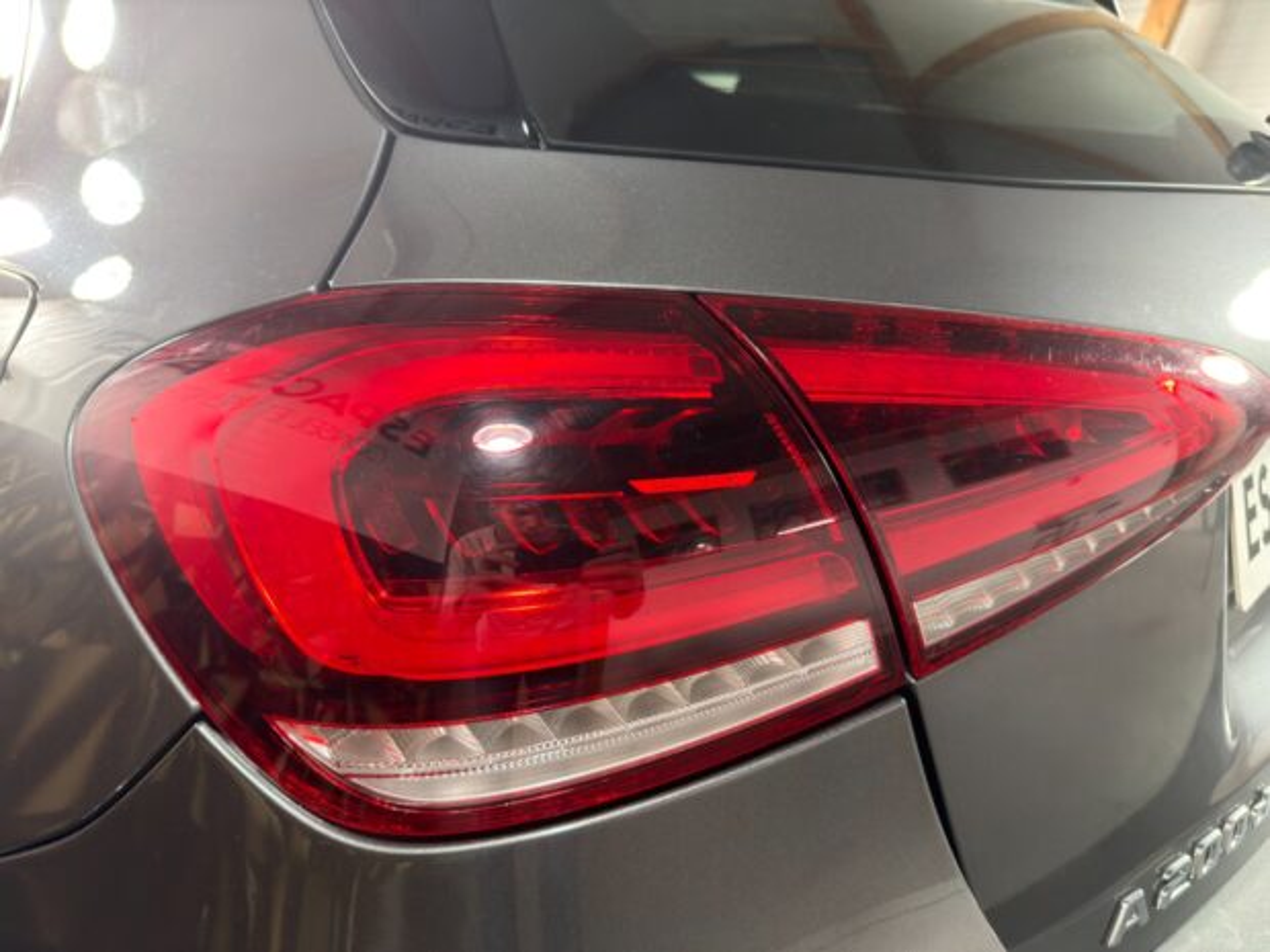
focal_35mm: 24
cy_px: 476
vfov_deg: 56.8
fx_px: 881
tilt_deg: -15.5
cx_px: 635
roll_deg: +0.2
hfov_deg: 71.6
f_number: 1.78
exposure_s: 1/40
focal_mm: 6.76
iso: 320
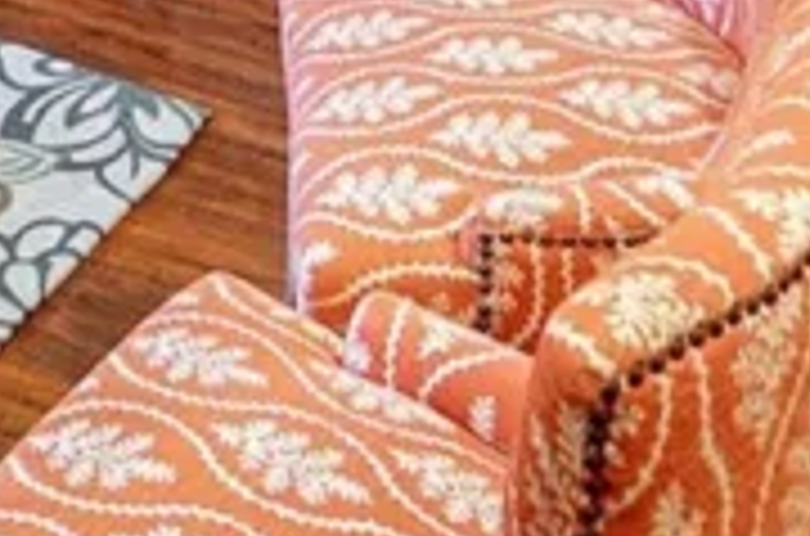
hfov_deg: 25.9
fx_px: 1736
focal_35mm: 77
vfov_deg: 13.9
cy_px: -631
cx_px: 194
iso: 100
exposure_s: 1
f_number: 3.5
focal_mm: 11
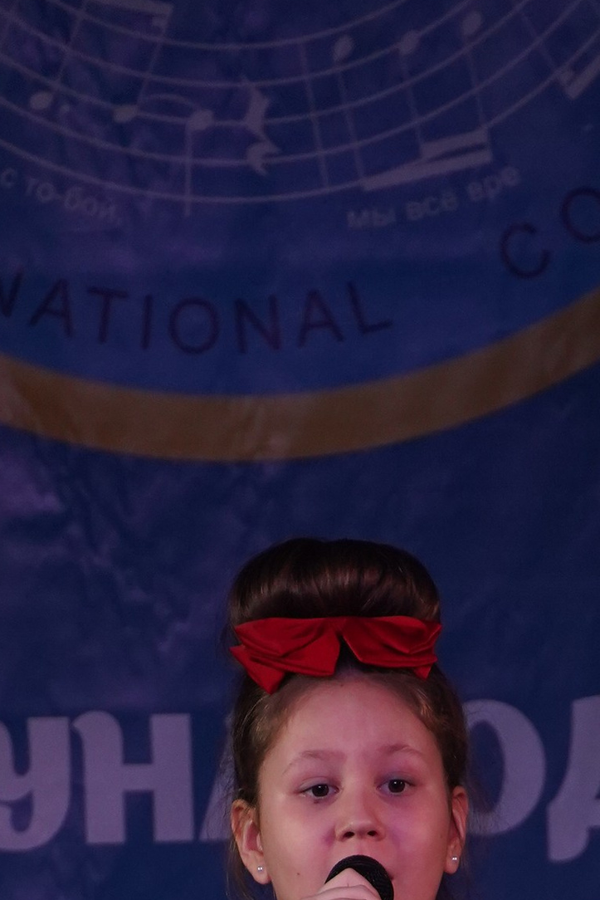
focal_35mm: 797
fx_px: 19917
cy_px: 1582
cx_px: 467
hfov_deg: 1.7
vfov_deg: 2.6
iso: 2000
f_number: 5.6
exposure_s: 1/400
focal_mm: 225
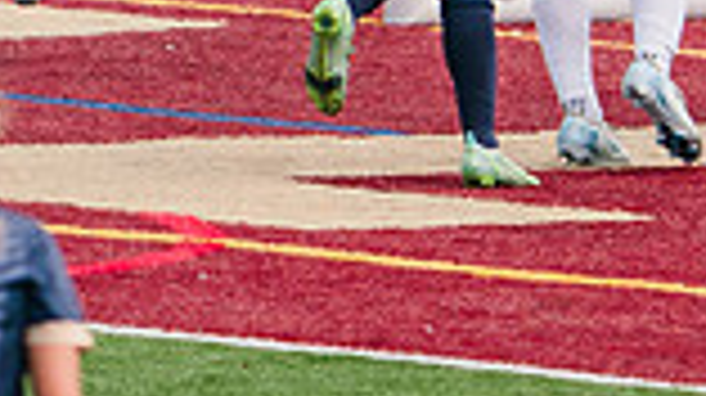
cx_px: 579
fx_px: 31610
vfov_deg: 0.7
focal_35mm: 1690
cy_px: -286
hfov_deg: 1.3
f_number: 6.3
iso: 640
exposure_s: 1/1600
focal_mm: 341
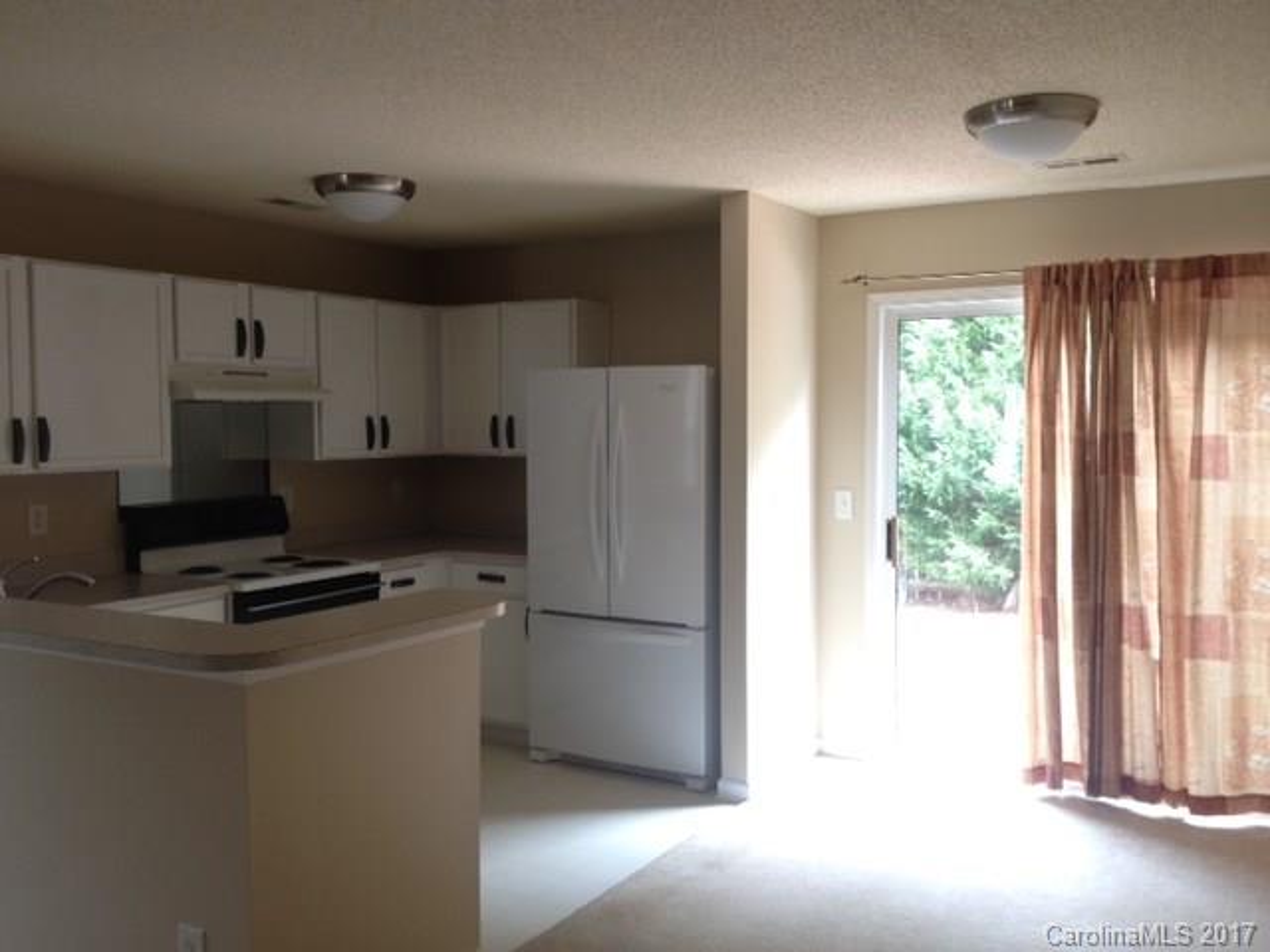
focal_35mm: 35
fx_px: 1284
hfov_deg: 52.6
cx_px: 635
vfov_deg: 40.7
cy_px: 476
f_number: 2.4
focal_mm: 4.28
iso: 50
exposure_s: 1/20
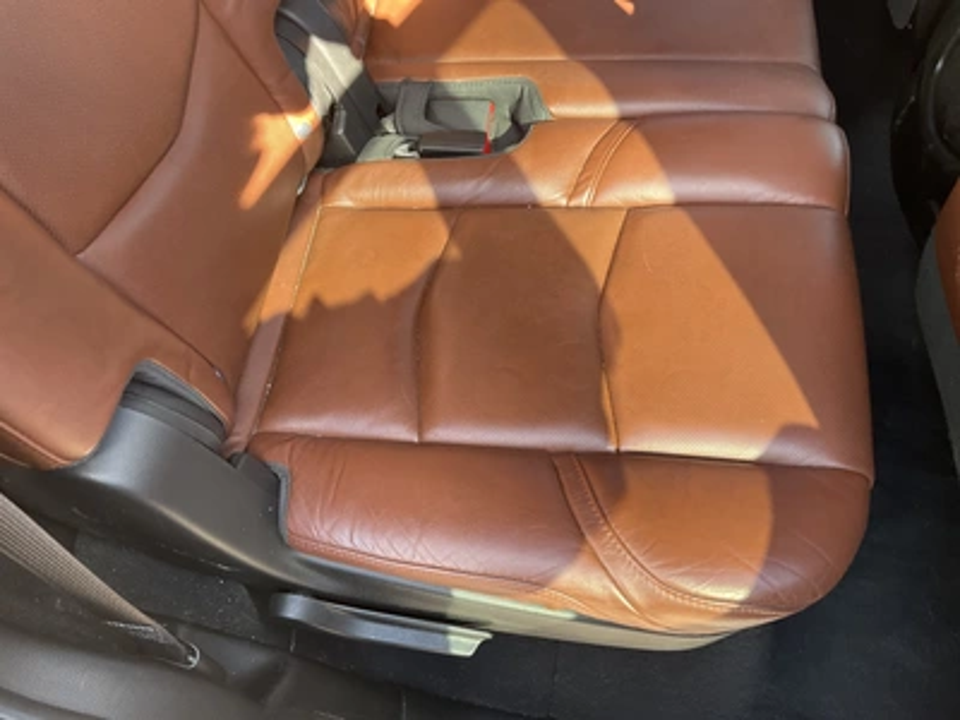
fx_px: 804
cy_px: 360
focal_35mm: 29
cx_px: 480
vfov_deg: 48.2
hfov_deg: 61.7
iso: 64
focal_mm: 3
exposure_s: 1/106
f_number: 1.8
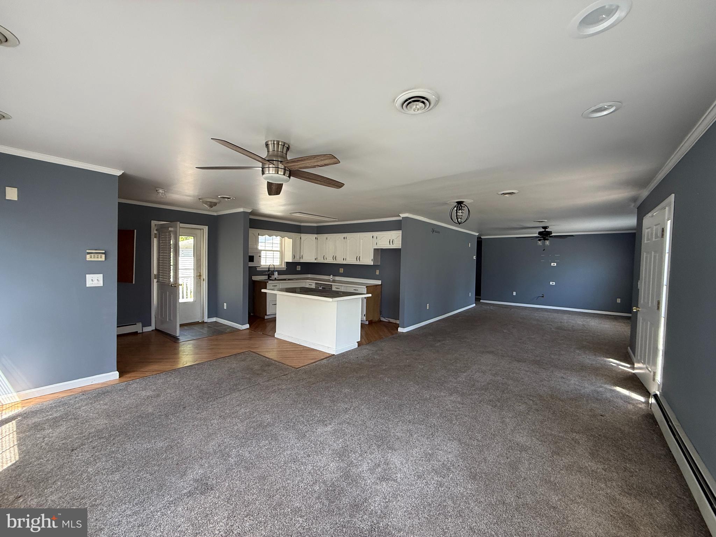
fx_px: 290
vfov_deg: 85.7
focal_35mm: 14
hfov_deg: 102.1
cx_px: 358
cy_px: 268
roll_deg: -1.5
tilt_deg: -0.9
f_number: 2.2
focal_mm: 2.22
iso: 125
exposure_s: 1/99
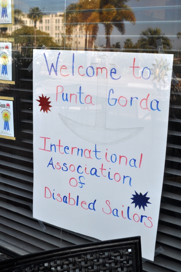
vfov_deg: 43.7
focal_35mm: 45
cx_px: 90
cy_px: 136
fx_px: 340
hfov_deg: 29.8
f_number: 7.1
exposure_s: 1/200
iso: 200
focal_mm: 30
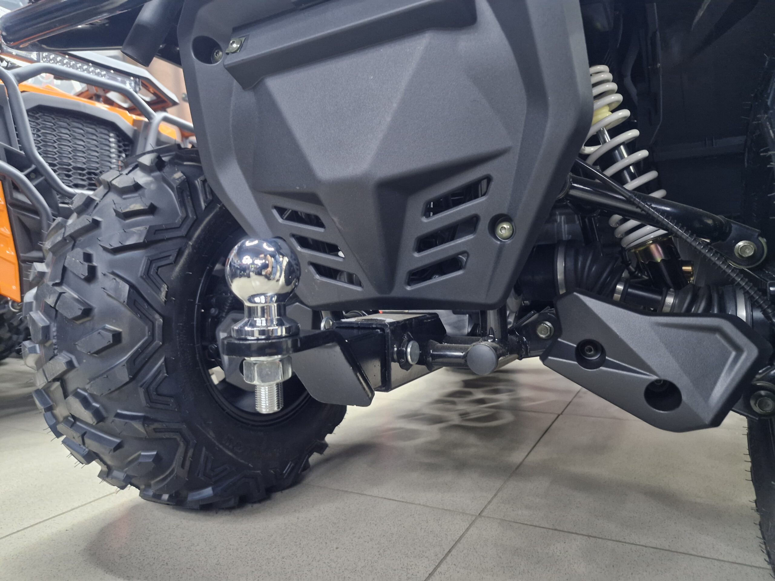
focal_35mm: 23
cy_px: 290
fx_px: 515
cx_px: 388
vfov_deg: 58.9
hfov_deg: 73.9
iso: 640
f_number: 1.8
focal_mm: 5.54
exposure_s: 1/25
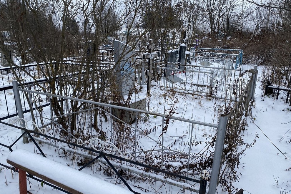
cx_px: 143
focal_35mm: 28
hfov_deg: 65.5
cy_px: 103
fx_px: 226
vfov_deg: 46.4
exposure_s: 1/557
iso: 32
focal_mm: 4.25
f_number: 1.8
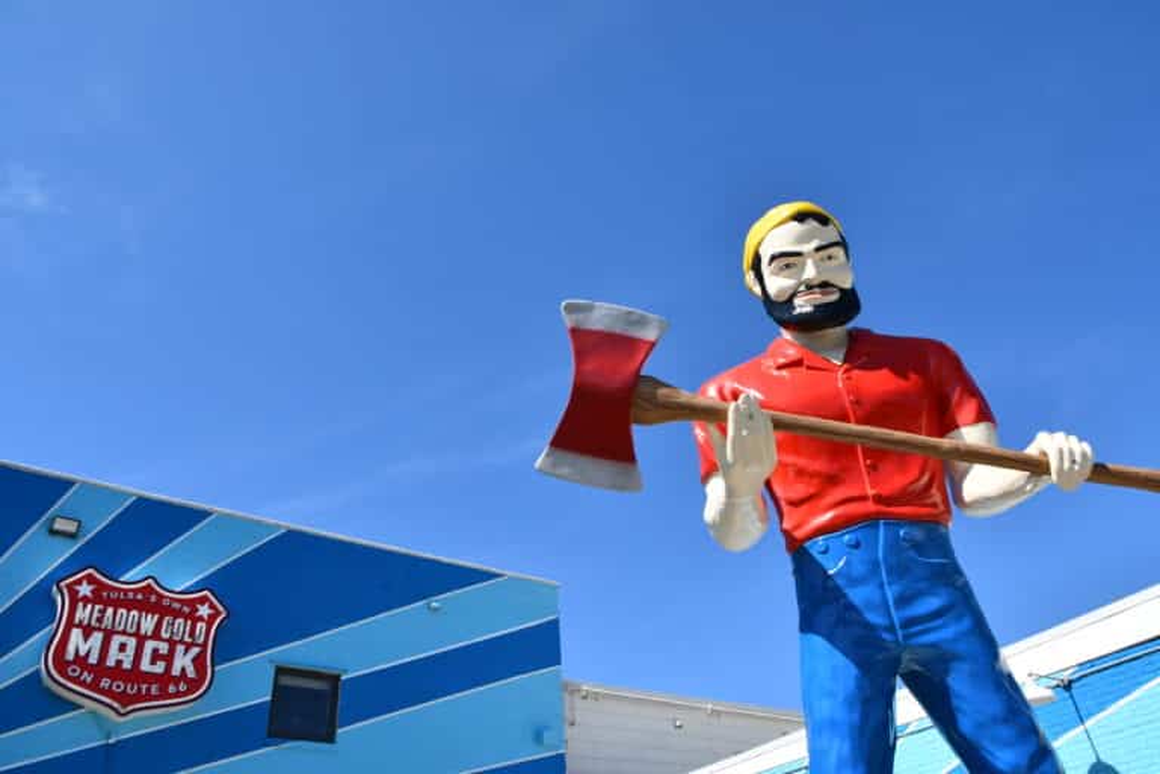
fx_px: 870
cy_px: 387
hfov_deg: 67.4
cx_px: 580
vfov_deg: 47.9
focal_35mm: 27
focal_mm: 18
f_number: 9
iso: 100
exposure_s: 1/320
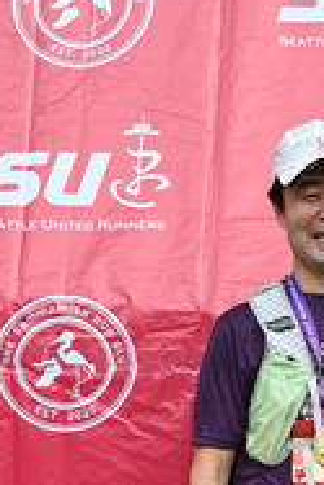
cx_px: 385
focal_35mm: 150
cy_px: 594
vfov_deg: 13.3
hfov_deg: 9.1
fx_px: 2021
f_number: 5.6
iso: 180
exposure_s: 1/250
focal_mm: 51
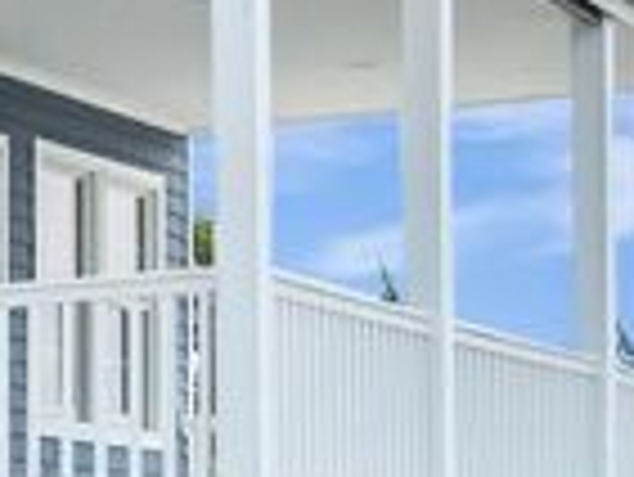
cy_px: 673
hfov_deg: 9.8
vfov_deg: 8.4
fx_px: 3190
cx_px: -980
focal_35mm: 174
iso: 140
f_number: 2.8
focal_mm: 12.29
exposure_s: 1/3200
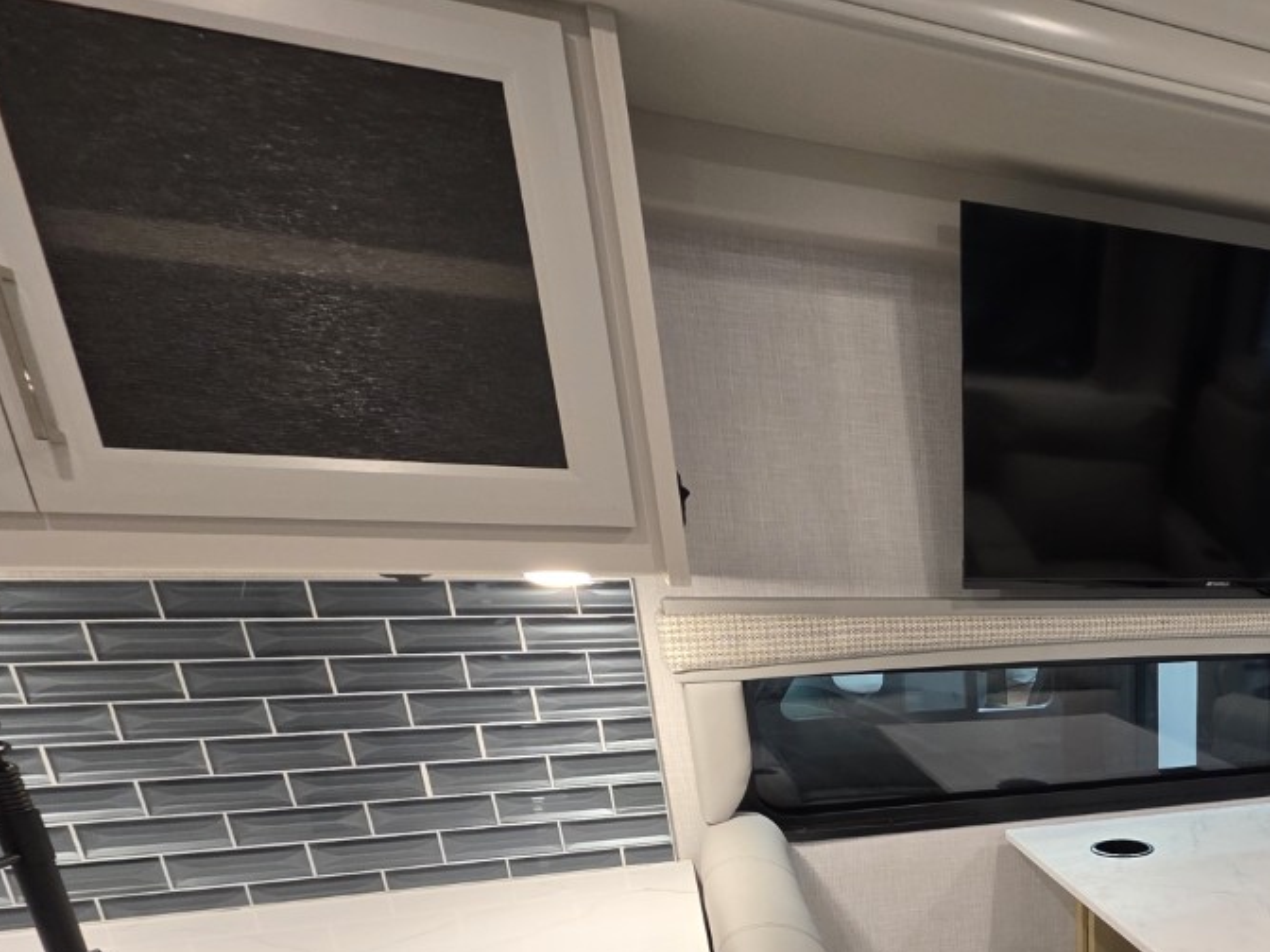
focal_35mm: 27
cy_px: 924
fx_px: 991
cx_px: 1214
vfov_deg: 44.7
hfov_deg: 54.0
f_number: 1.9
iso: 250
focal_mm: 2.2
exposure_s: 1/60
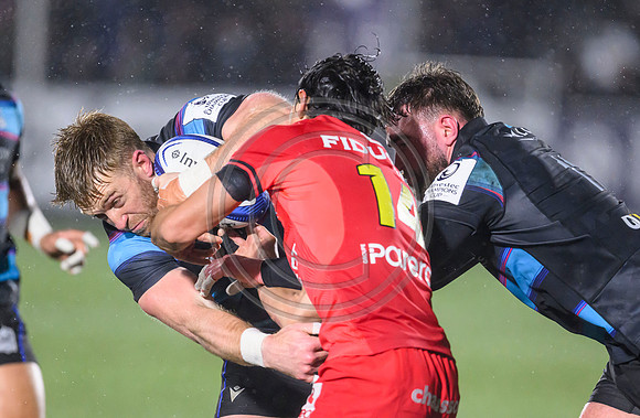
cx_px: 403
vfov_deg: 2.3
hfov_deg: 3.5
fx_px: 10353
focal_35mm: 586
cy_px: 264
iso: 5000
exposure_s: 1/2000
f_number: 3.2
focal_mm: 400
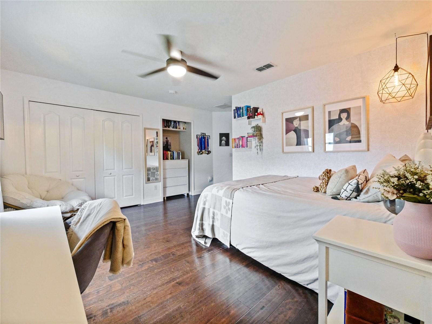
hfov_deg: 102.1
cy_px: 162
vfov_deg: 85.7
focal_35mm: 14
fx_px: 175
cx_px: 216
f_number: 4
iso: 3200
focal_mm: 7
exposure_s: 1/60
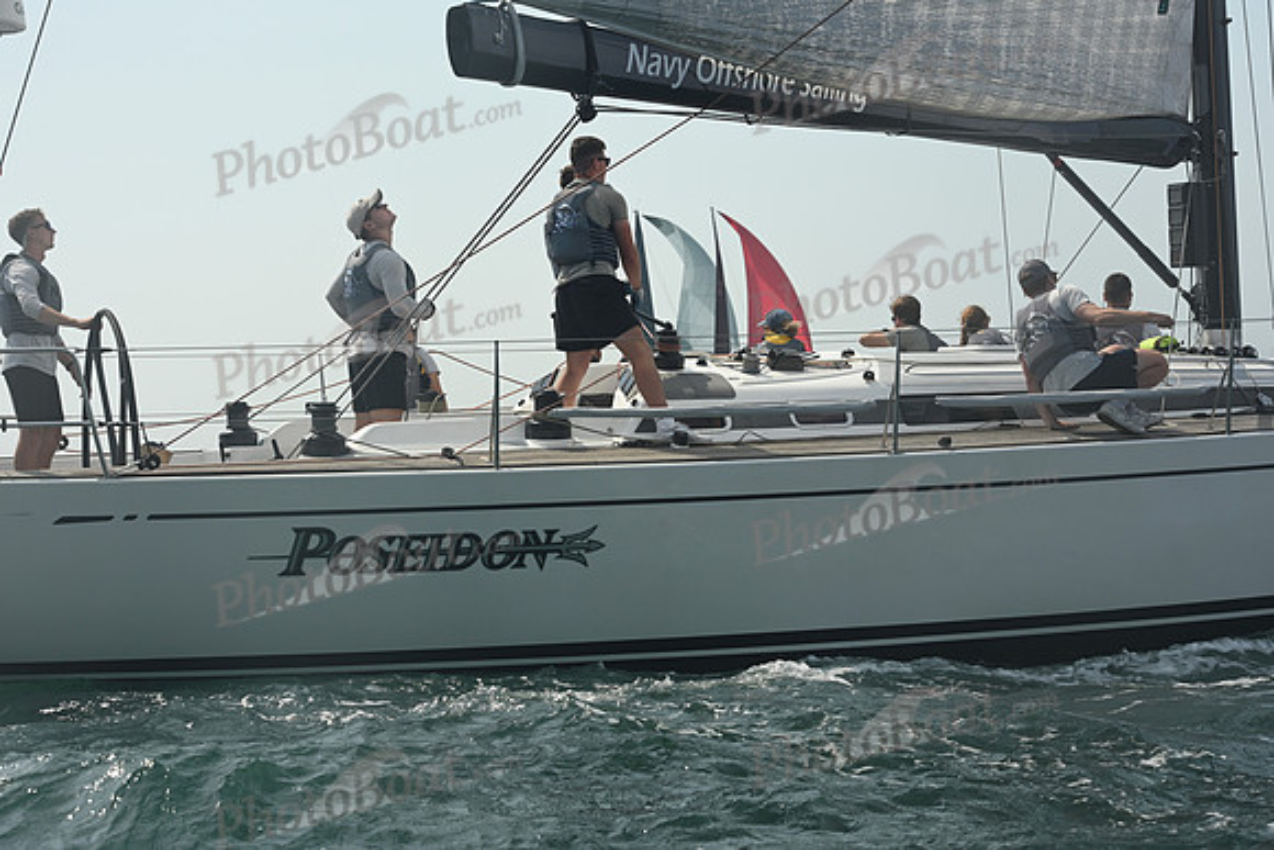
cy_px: 425
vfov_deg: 18.2
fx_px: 2655
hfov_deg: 27.0
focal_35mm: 75
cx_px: 637
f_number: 8
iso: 320
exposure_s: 1/1250
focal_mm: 75
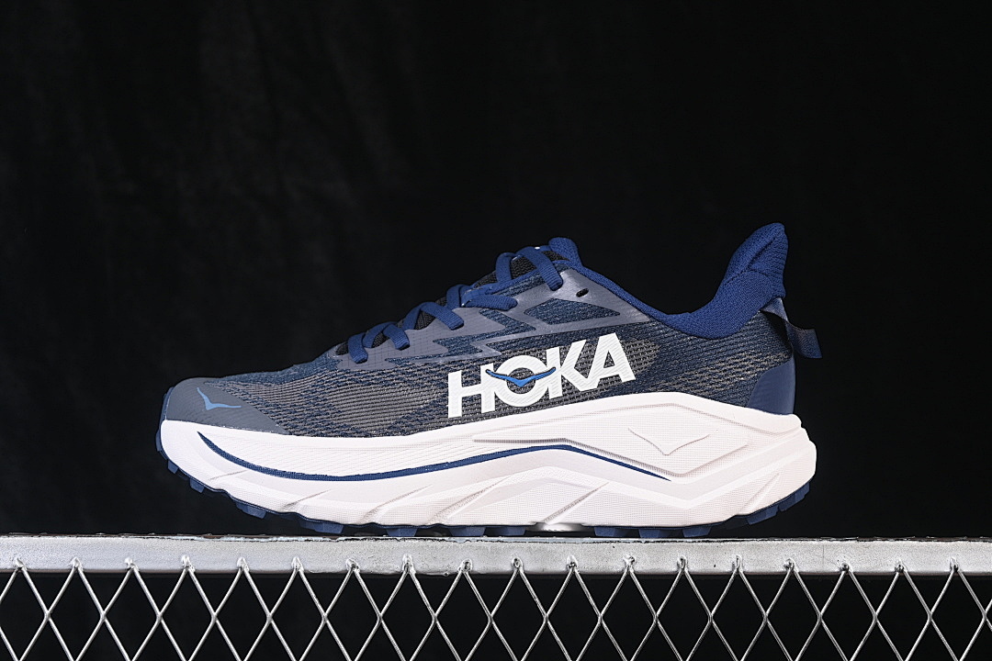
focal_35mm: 75
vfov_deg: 18.2
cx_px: 496
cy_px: 330
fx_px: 2067
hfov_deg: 27.0
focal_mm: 50
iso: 160
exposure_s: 1/60
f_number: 6.3
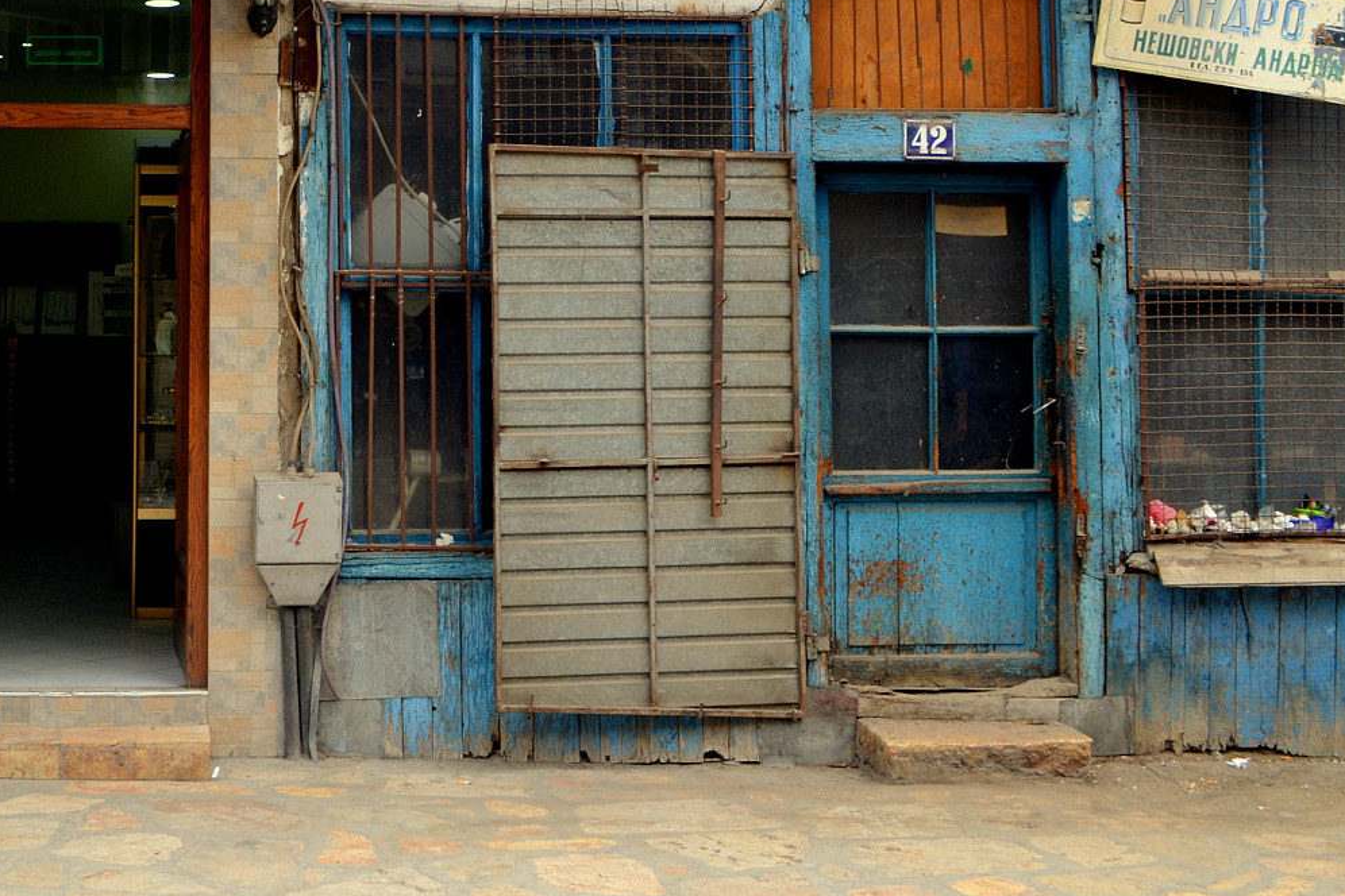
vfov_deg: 25.2
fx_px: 1980
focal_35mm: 53
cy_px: 223
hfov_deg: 36.4
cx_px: 298
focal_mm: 22
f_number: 8
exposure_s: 1/125
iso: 250
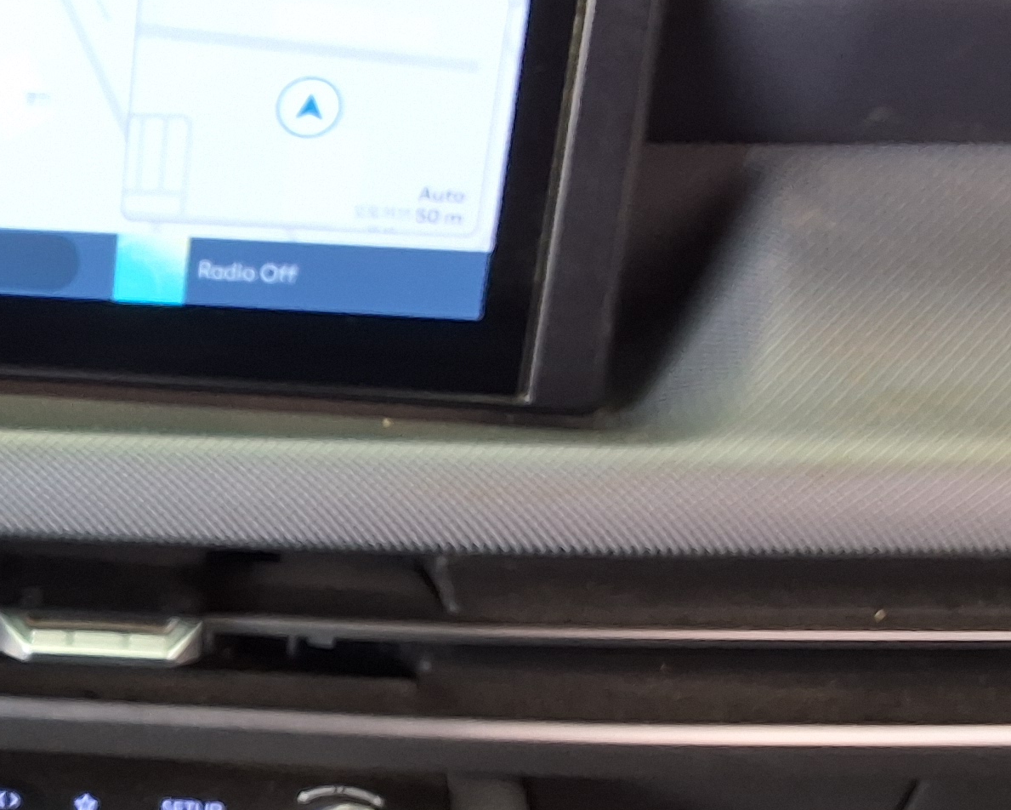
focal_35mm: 75
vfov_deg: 20.3
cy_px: 624
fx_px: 2245
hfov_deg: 23.0
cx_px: -238
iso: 80
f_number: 1.9
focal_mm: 2.91
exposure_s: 1/40
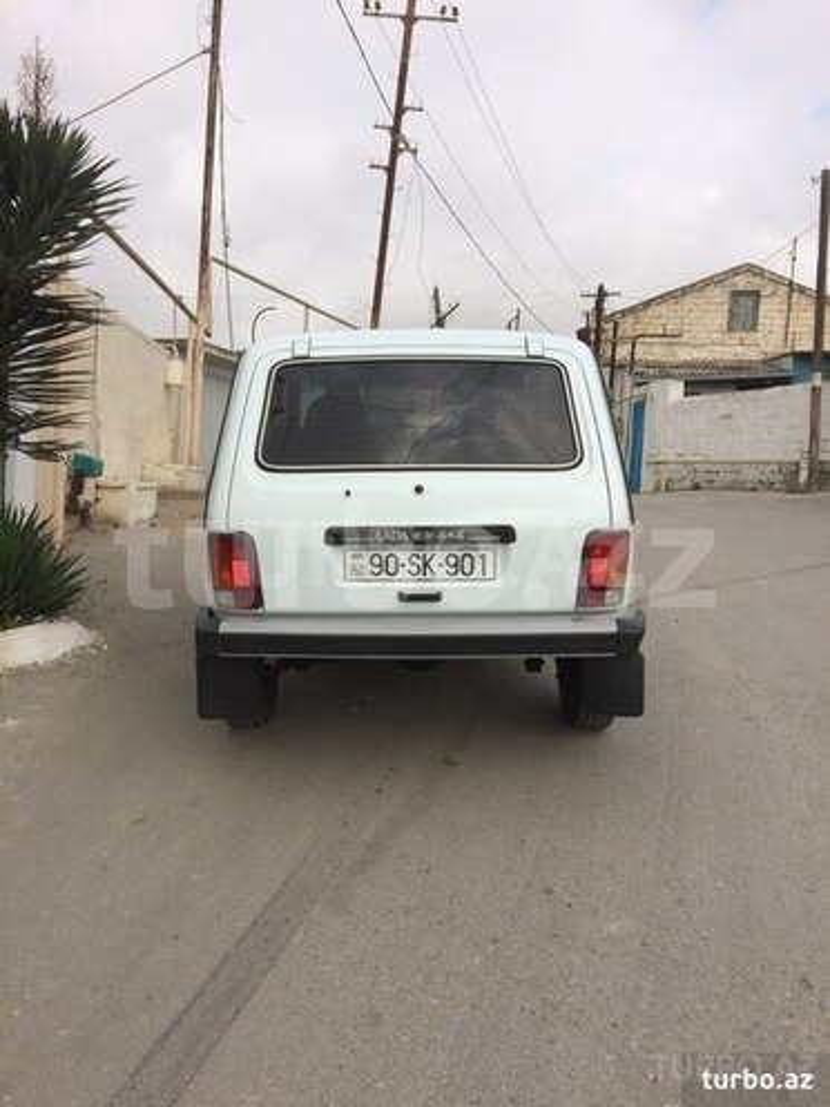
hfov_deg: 48.2
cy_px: 554
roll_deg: -2.1
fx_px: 927
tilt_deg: -5.2
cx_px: 415
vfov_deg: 61.7
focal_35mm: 29
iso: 32
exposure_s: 1/2160
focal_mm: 4.15
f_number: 2.2
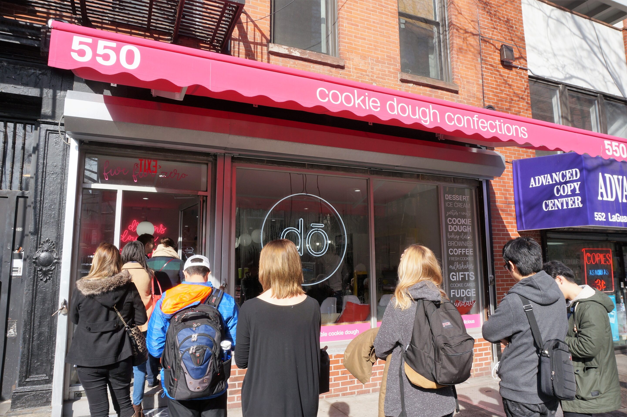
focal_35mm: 24
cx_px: 314
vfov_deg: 53.0
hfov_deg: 73.8
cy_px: 208
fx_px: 418
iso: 100
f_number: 8
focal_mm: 16
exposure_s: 1/160
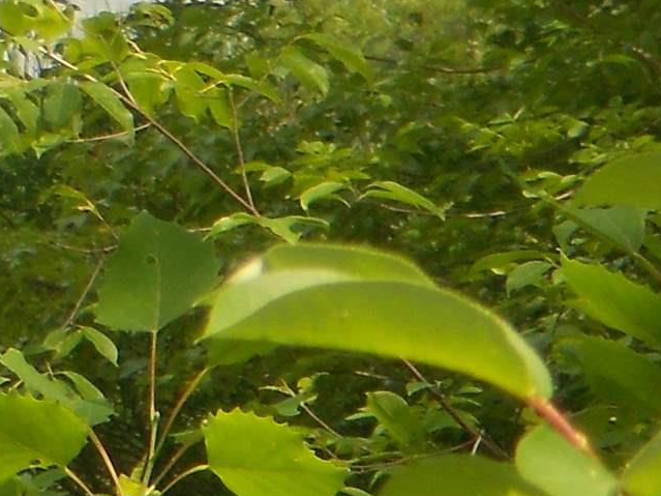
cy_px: -139
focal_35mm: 543
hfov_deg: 3.6
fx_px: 10367
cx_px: -914
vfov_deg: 2.7
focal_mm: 20.1
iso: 80
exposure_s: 1/160
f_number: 6
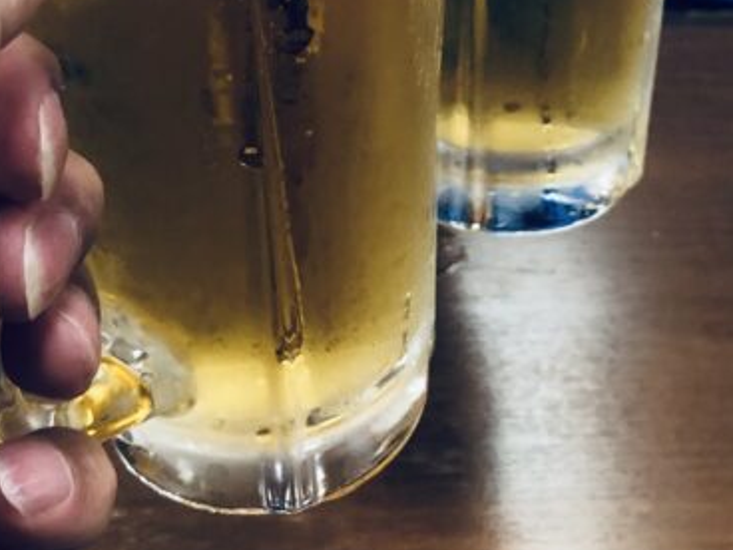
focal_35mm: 78
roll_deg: +1.3
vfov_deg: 18.3
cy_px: -26
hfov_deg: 25.0
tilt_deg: -29.0
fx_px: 1652
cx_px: 436
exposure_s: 1/17
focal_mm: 4
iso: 64
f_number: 1.8
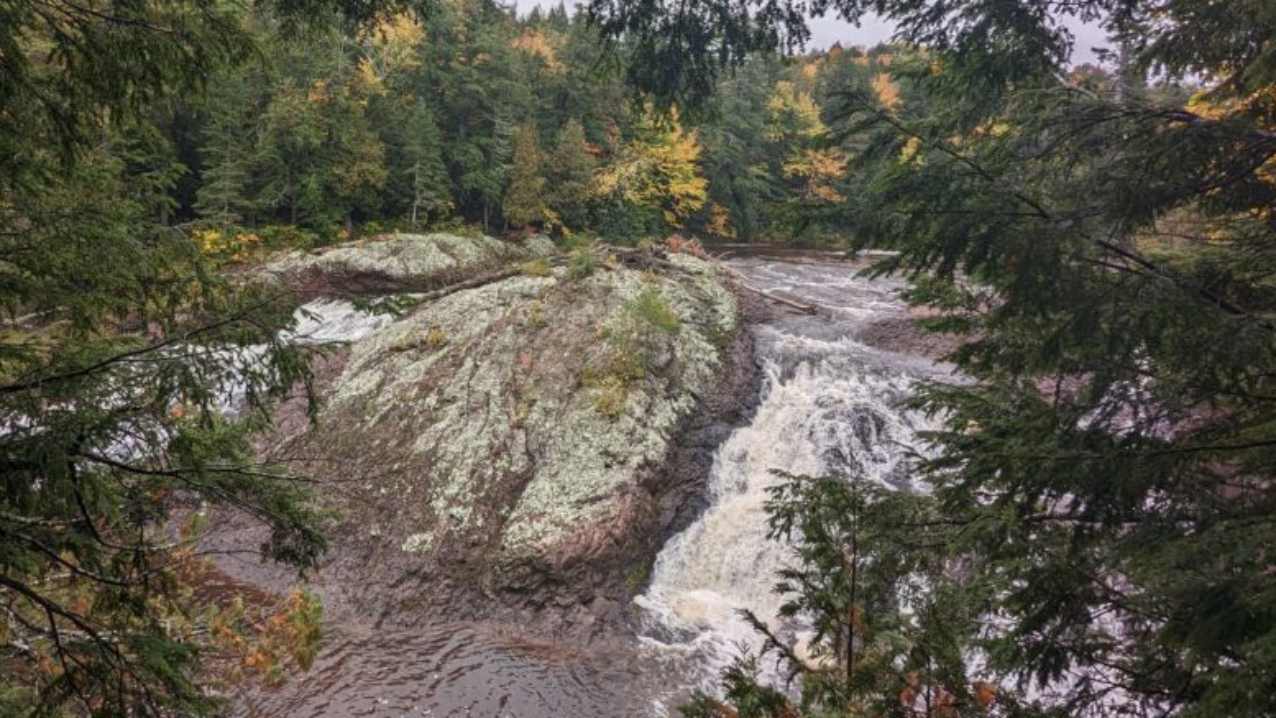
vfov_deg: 47.7
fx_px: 778
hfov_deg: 78.0
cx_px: 527
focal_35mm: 23
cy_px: 182
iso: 43
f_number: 2.2
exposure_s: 1/211
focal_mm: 2.35
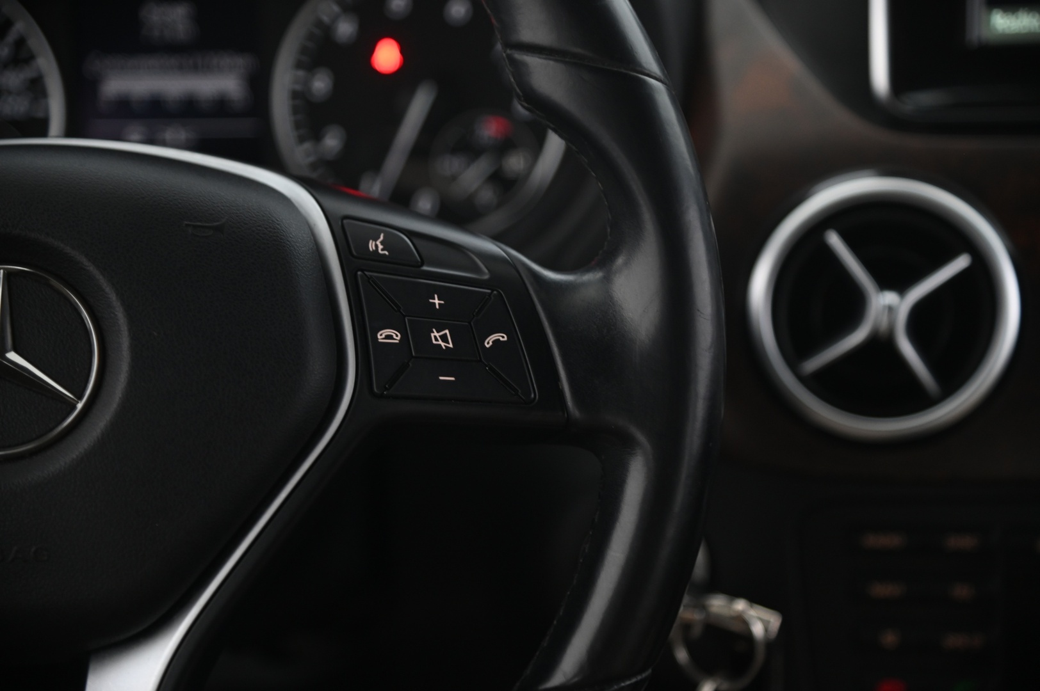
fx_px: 2367
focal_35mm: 82
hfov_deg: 24.8
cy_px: 346
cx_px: 520
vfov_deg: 16.6
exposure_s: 1/15
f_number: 4
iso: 2000
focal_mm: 82
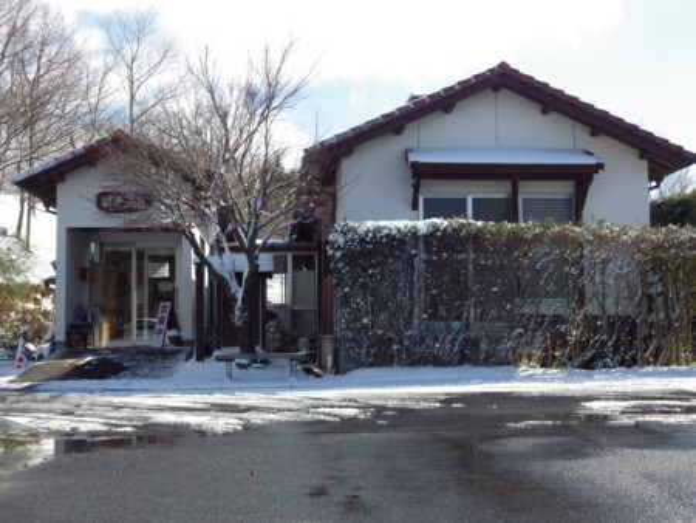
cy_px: 262
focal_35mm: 50
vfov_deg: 29.1
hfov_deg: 38.2
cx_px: 348
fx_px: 1006
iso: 100
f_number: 3.8
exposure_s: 1/640
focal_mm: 9
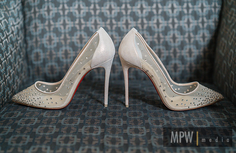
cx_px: 121
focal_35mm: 57
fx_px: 371
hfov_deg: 35.3
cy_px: 81
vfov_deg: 23.2
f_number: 2.8
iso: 2000
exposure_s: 1/125
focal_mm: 55
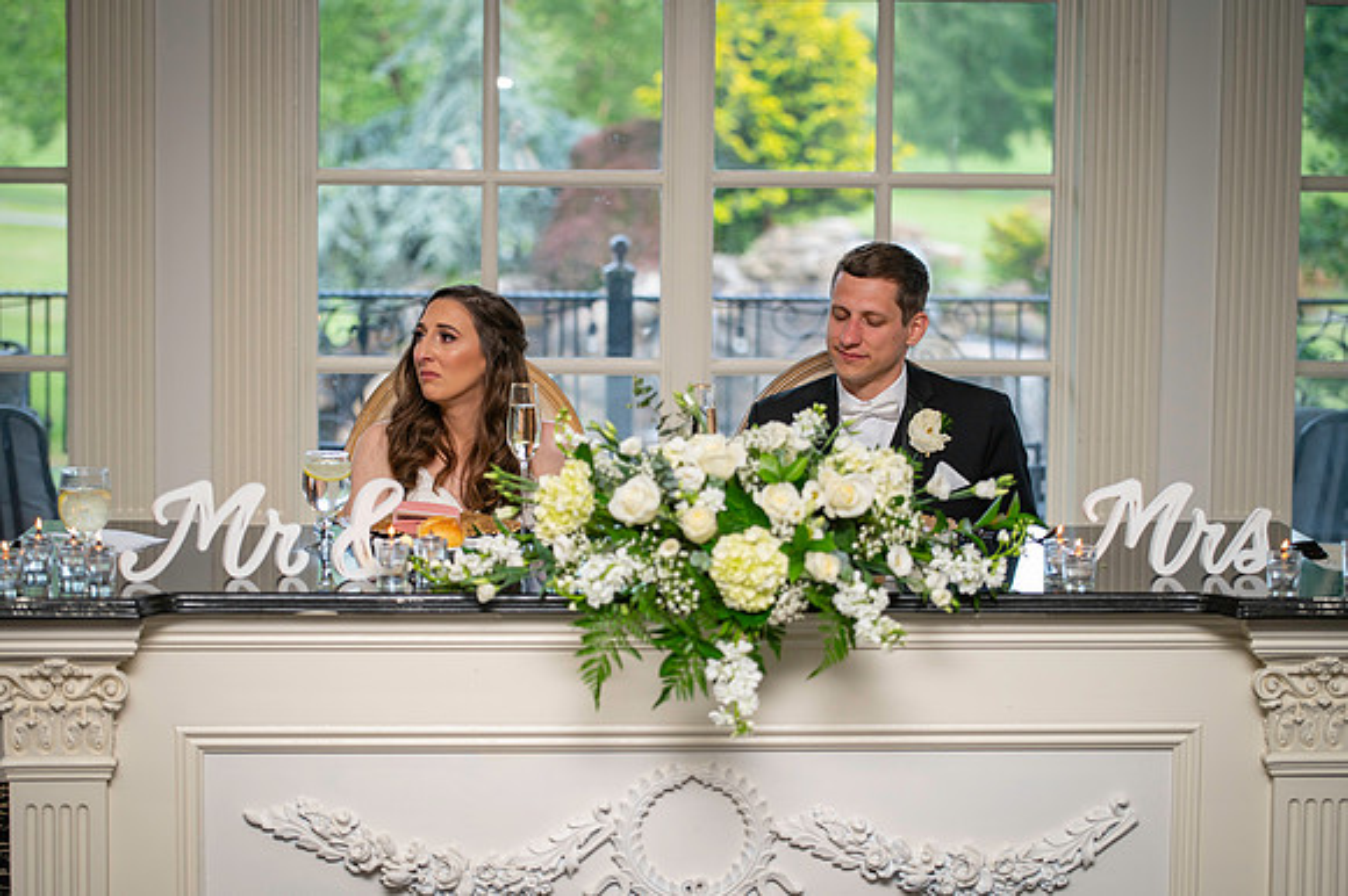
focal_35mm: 91
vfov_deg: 15.0
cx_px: 674
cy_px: 448
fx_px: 3408
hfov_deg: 22.4
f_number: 2.8
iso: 640
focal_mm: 86
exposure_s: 1/125
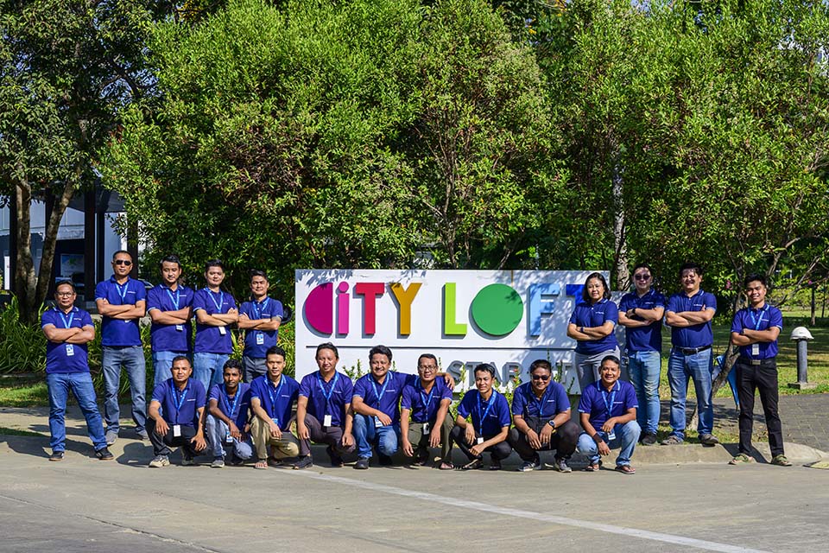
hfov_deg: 32.4
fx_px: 1428
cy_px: 276
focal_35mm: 62
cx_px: 414
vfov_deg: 21.9
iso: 80
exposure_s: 1/250
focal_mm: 62
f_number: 9
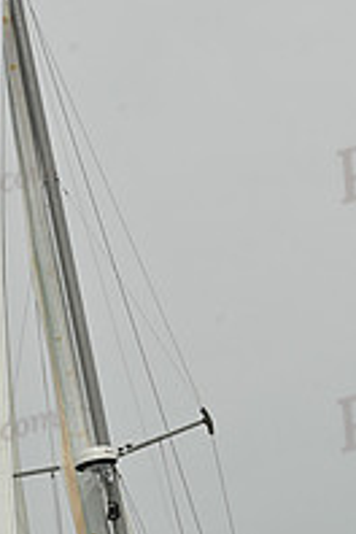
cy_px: 561
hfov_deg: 6.7
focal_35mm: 205
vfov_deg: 9.9
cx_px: 198
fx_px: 3041
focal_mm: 70
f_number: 13
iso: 320
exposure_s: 1/1000
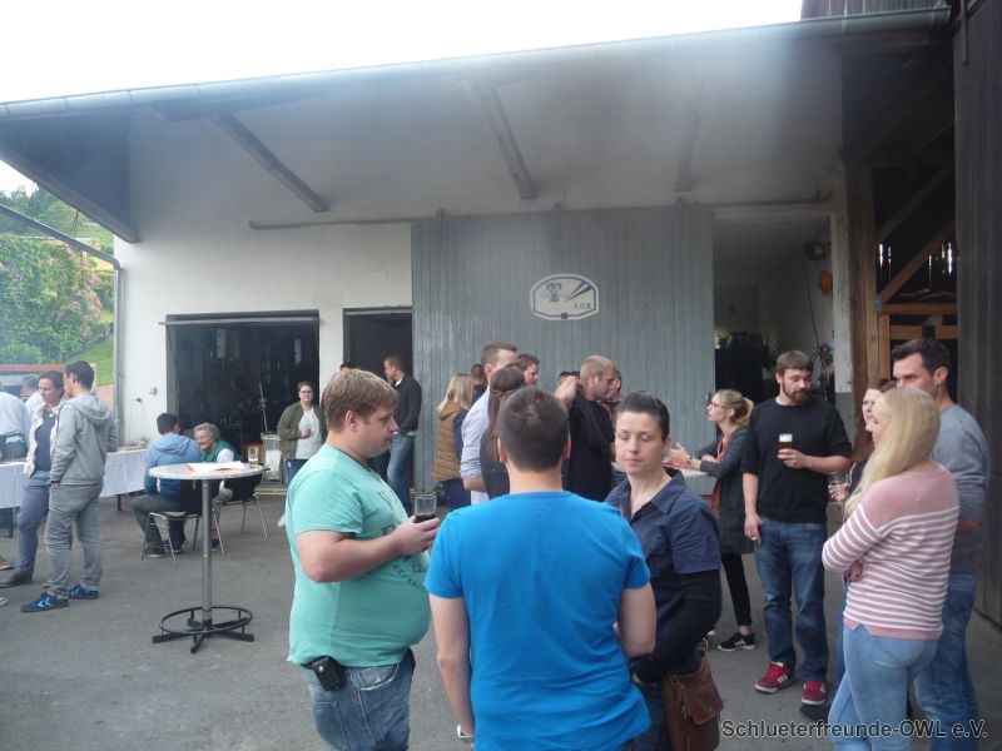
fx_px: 810
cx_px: 501
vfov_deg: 49.7
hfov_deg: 63.4
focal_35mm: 28
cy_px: 376
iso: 100
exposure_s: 1/60
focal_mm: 4.7
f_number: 3.3
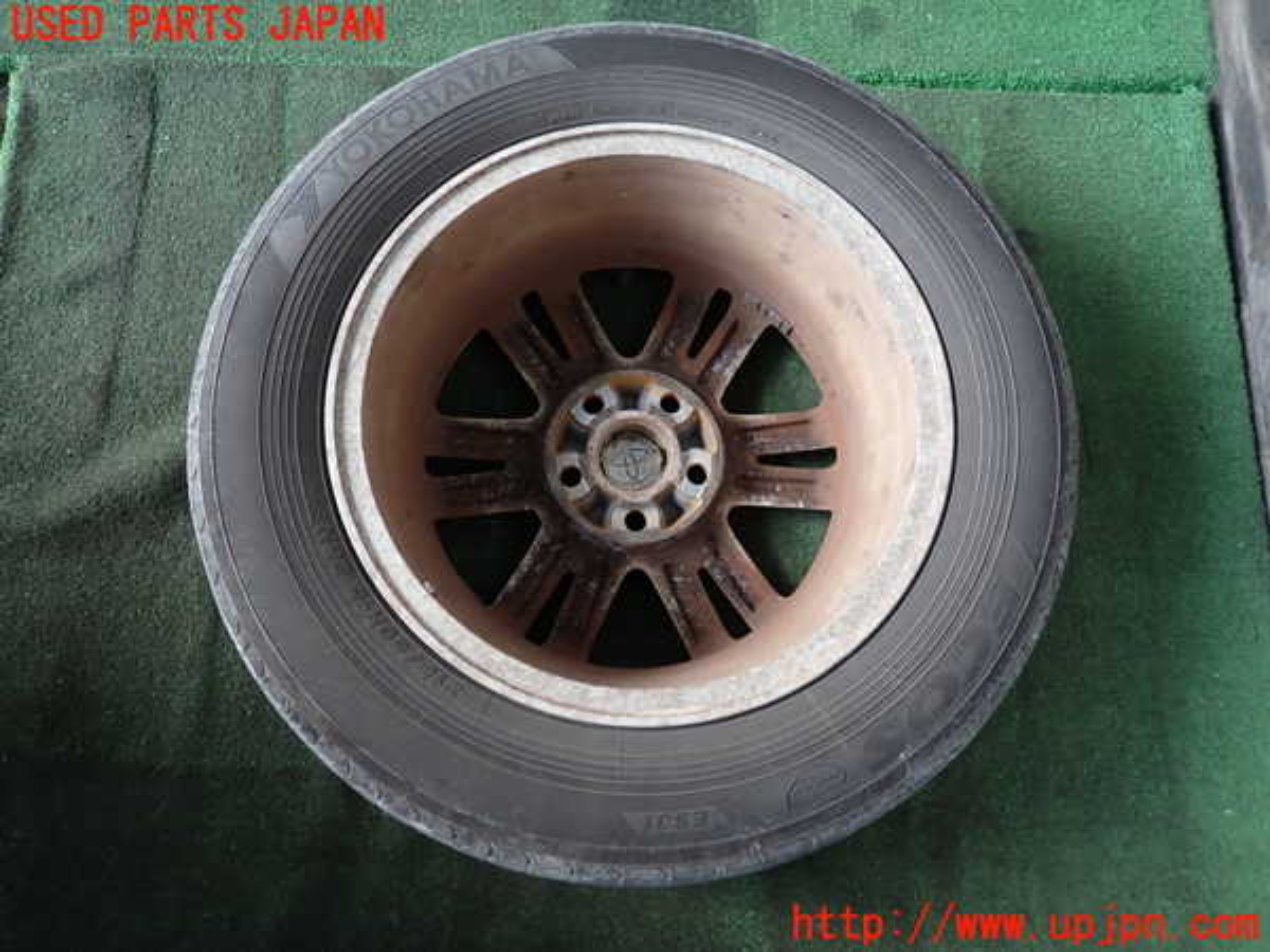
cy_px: 476
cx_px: 635
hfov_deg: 69.4
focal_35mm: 25
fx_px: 917
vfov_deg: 54.9
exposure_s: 1/60
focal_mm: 4.5
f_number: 2
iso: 125
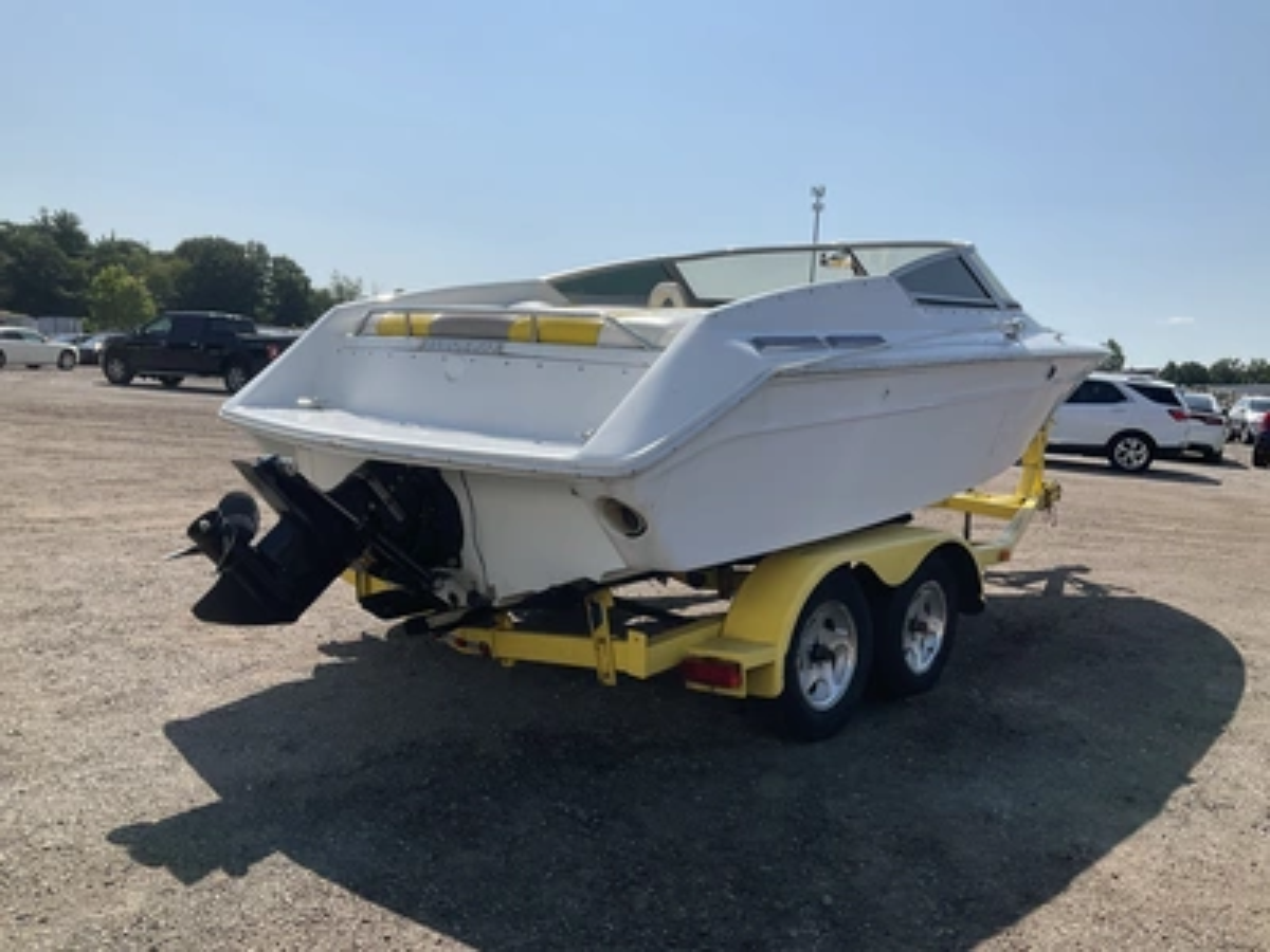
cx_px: 635
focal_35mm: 29
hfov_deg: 61.7
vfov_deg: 48.2
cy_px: 476
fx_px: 1064
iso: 25
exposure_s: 1/3125
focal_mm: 3
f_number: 1.8
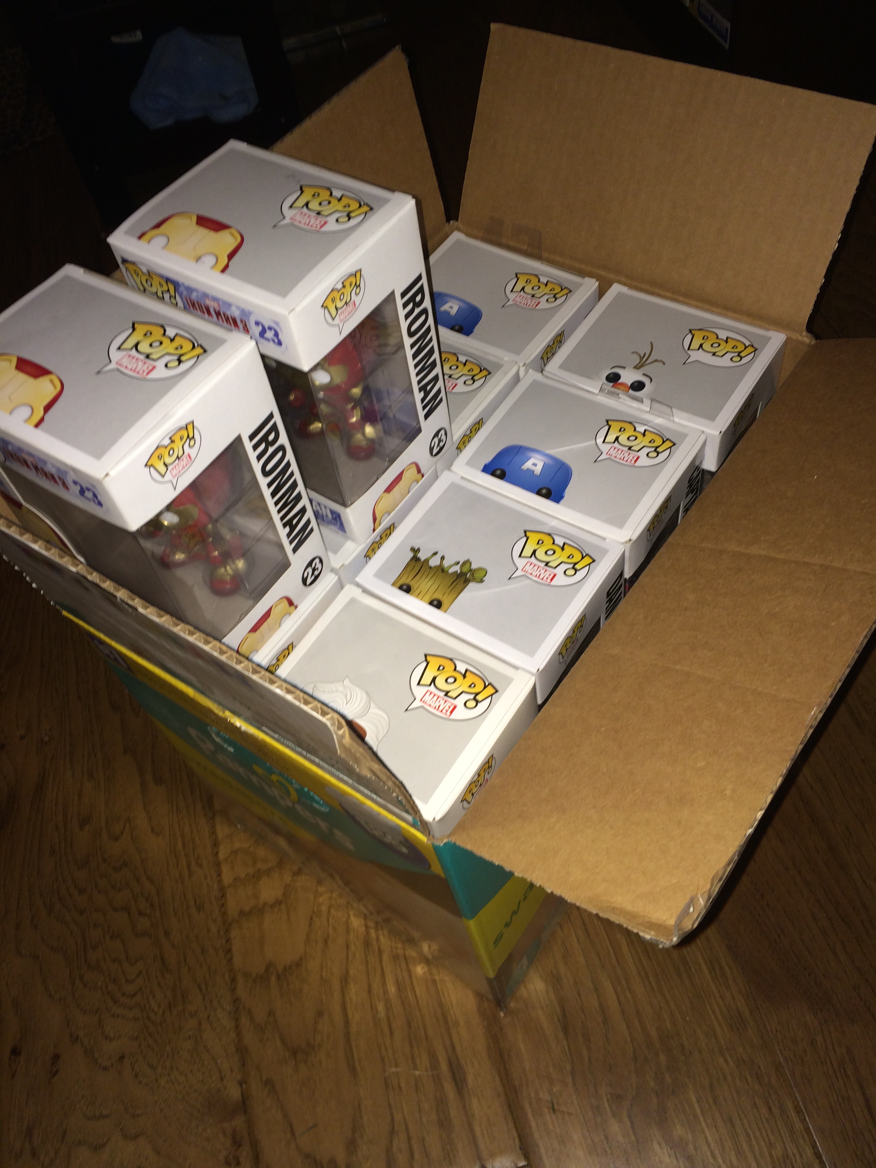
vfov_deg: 61.7
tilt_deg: -55.1
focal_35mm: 29
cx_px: 438
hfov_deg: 48.2
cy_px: 584
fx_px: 979
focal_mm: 4.15
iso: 50
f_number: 2.2
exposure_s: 1/30
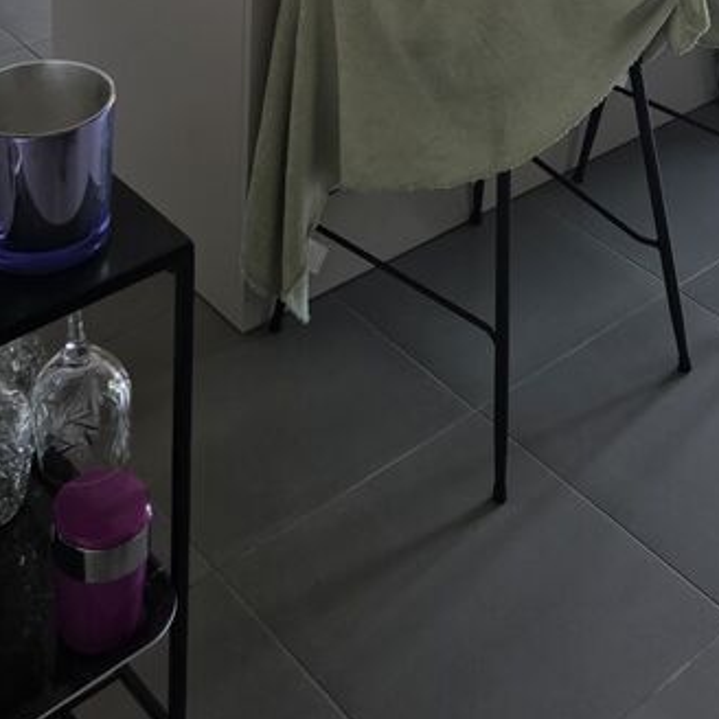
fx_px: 1457
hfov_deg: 27.7
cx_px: 397
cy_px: -318
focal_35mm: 62
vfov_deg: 23.1
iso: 200
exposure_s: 1/100
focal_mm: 6.3
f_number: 1.7
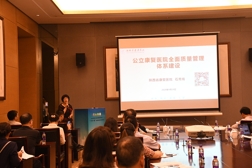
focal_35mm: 54
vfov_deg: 25.3
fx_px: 374
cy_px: 85
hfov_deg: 37.2
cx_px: 128
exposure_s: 1/80
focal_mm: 35
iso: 2500
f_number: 4.5
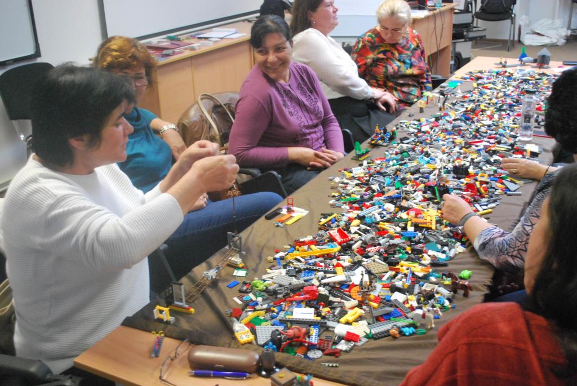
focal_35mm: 39
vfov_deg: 34.3
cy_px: 193
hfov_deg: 49.5
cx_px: 288
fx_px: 626
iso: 1600
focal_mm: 26
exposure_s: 1/60
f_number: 4.2
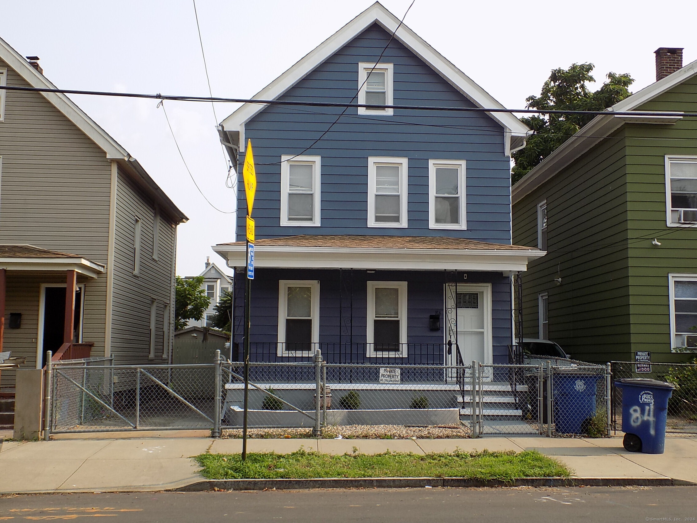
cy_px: 262
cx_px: 348
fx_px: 826
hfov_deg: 45.8
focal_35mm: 41
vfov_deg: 35.1
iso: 80
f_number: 3.6
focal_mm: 7.3
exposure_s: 1/400
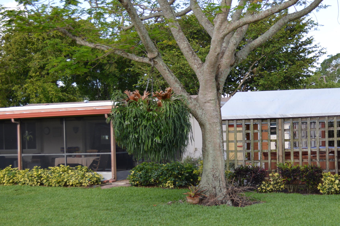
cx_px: 279
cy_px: 138
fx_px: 595
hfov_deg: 31.0
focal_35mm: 63
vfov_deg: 21.5
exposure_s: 1/200
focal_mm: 24
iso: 100
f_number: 5
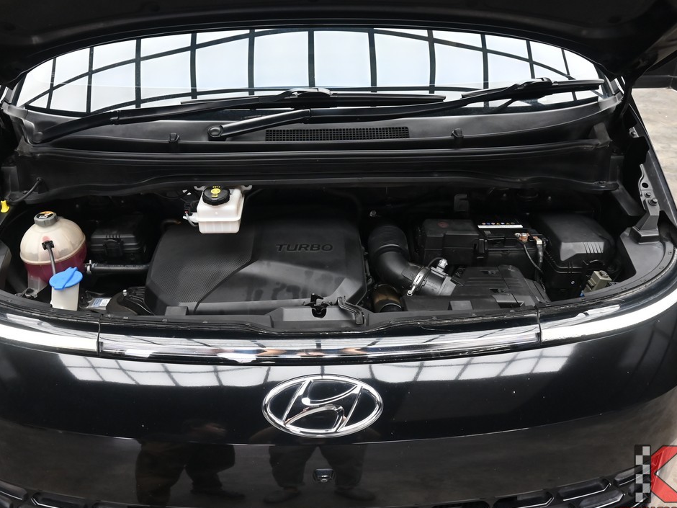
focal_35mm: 27
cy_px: 258
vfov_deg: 51.4
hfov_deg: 65.2
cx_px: 314
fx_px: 528
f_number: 6.7
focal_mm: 16
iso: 800
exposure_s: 1/125
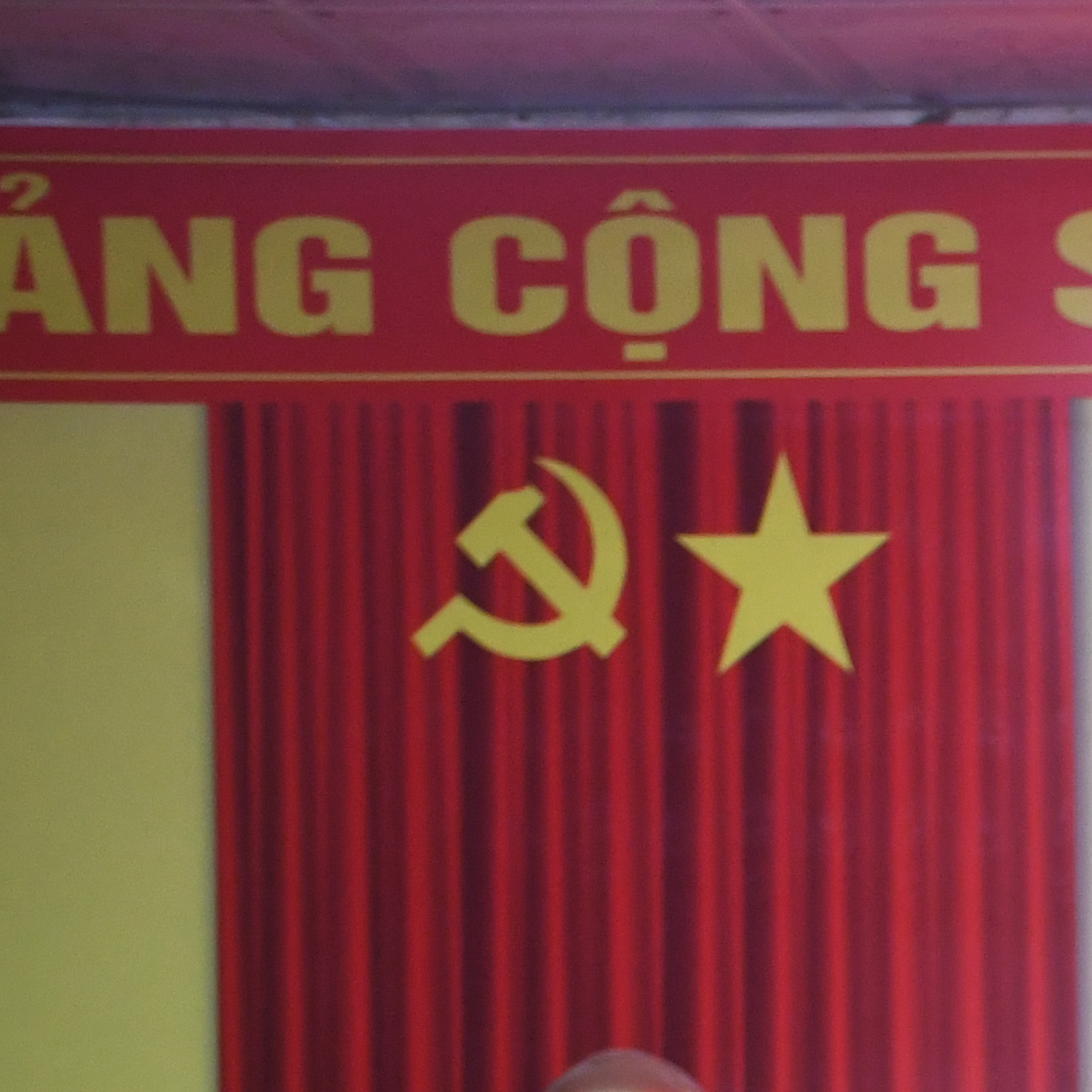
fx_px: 6174
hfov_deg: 9.4
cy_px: 1529
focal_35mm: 173
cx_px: 2304
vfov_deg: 9.9
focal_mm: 32
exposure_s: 1/100
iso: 1600
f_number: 4
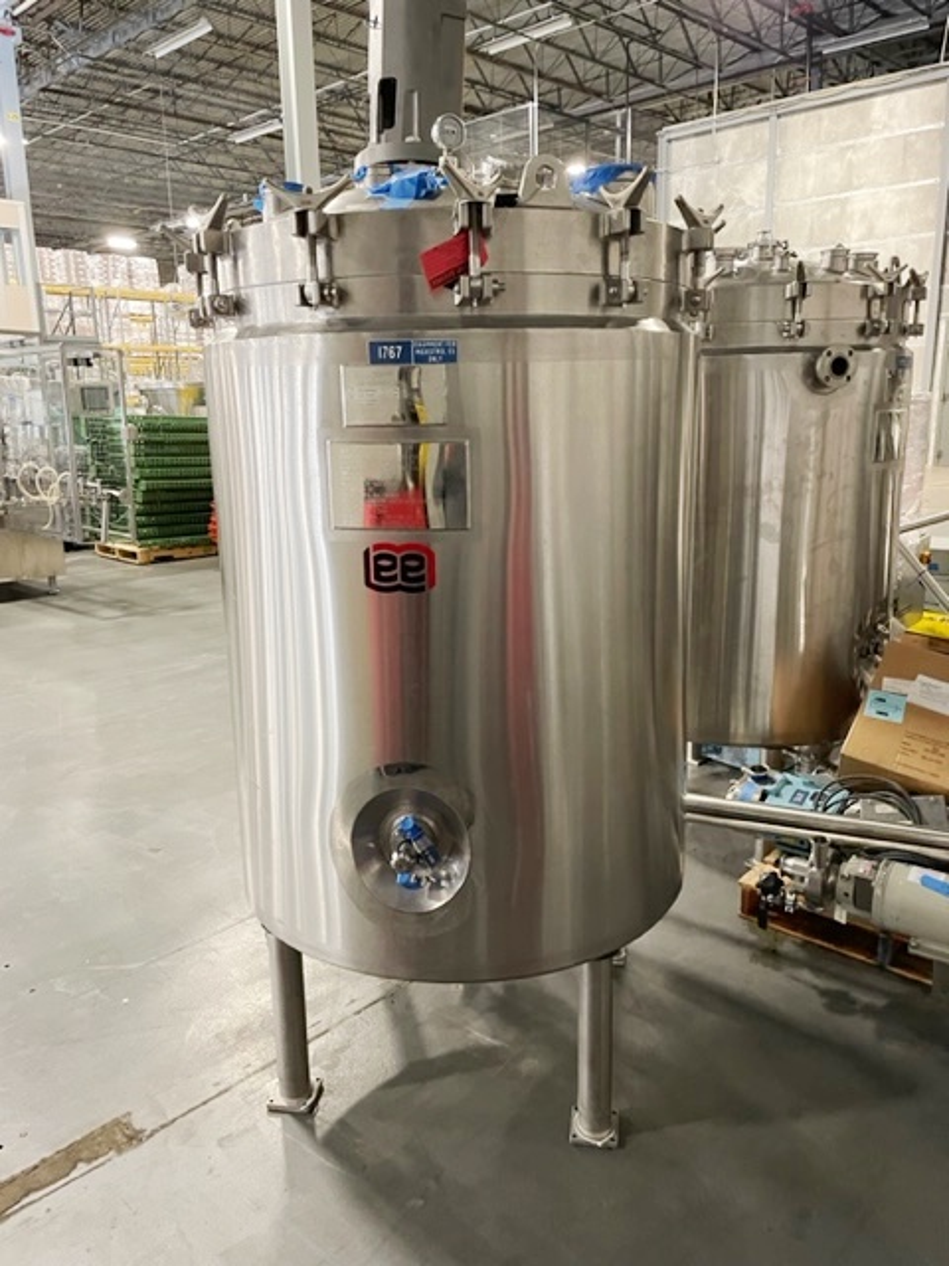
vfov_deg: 67.3
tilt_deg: -11.7
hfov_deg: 53.1
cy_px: 633
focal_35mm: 26
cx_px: 474
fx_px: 950
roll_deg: +2.6
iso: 500
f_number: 1.6
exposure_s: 1/30
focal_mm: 4.2
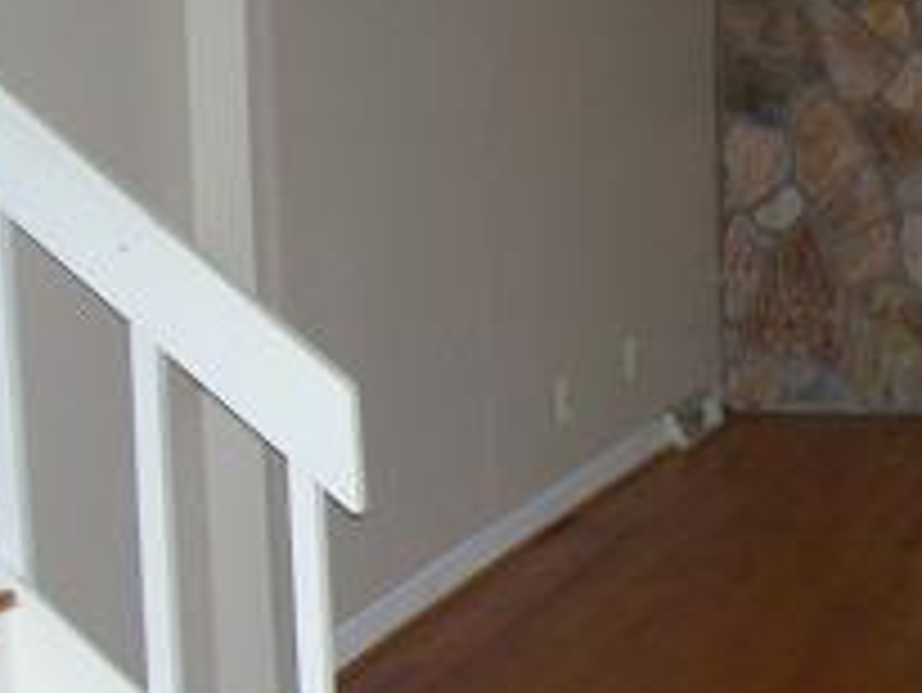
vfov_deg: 14.8
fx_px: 2665
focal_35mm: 100
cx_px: 926
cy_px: 425
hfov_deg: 19.1
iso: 200
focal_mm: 6
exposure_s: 1/60
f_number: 2.7
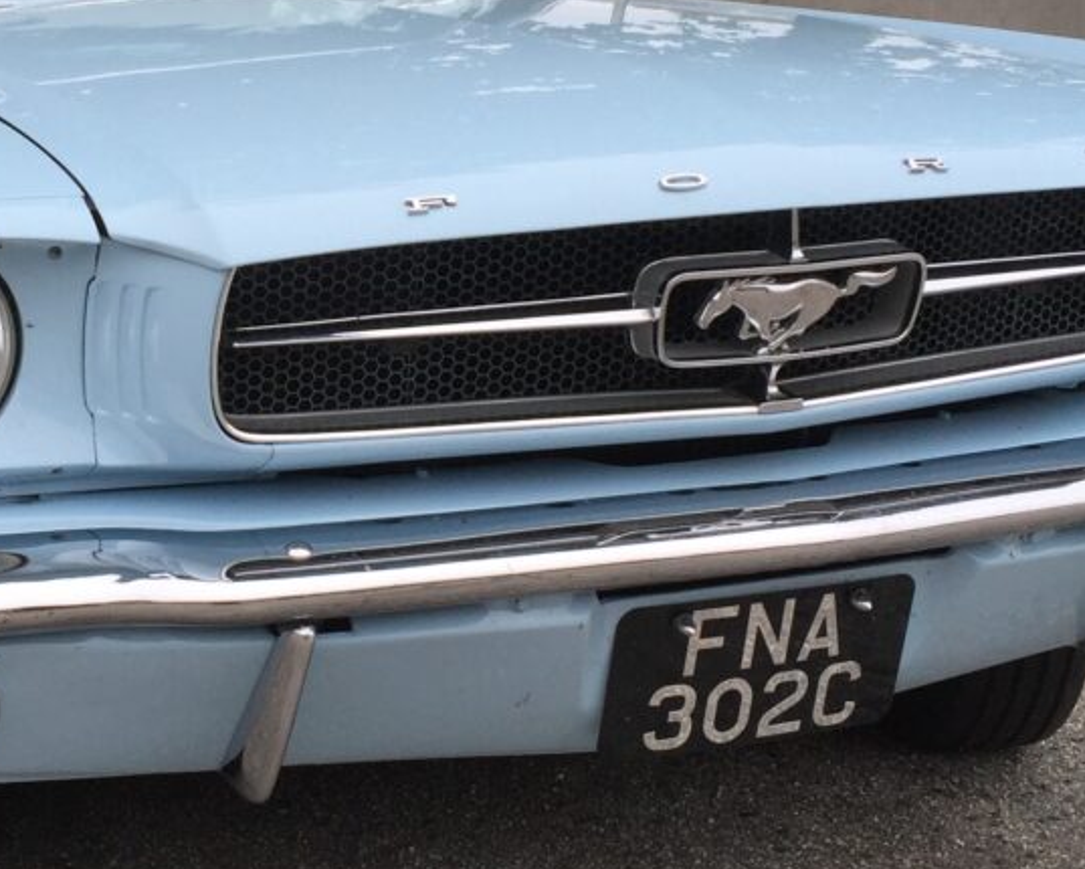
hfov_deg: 34.6
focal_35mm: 54
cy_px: 251
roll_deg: -1.1
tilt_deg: -6.8
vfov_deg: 27.8
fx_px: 1735
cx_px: 426
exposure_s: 1/842
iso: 32
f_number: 2.2
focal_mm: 4.15
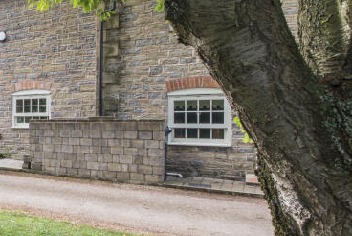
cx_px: -96
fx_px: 382
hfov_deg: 35.5
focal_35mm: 39
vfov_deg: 34.2
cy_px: 105
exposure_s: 1/8
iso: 100
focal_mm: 14
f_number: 16
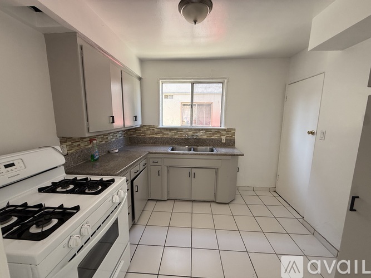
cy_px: 139
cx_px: 186
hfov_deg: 102.1
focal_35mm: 14
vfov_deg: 85.7
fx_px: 150
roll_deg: -0.2
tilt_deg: -7.9
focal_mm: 2.22
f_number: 2.2
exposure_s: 1/99
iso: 100
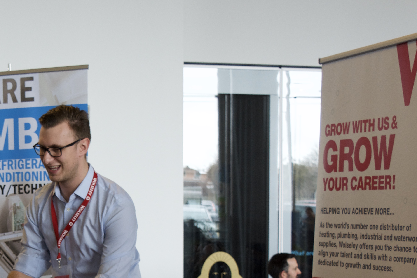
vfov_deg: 13.0
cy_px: 274
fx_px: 1206
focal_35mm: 104
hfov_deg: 19.3
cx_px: 43
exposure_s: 1/80
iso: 400
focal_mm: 31
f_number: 4.5
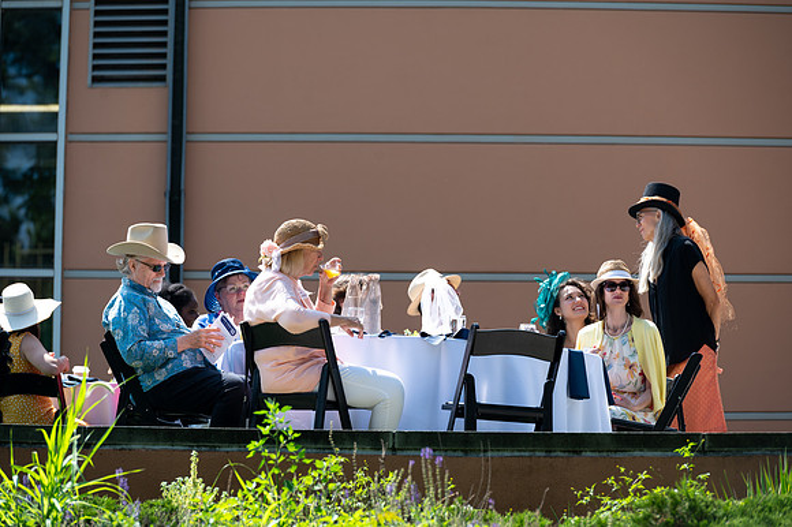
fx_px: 4397
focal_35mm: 200
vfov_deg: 6.9
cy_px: 264
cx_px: 396
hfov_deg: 10.3
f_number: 5.6
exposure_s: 1/320
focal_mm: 200
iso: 100
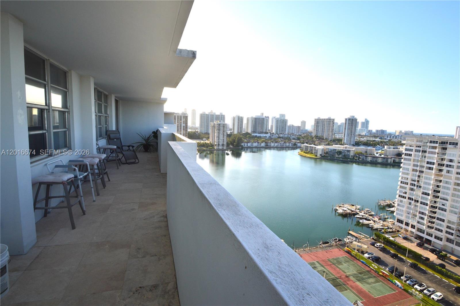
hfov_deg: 92.5
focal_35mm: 17
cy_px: 153
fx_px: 220
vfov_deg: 69.5
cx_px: 230
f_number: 11
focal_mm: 11.5
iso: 400
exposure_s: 1/320
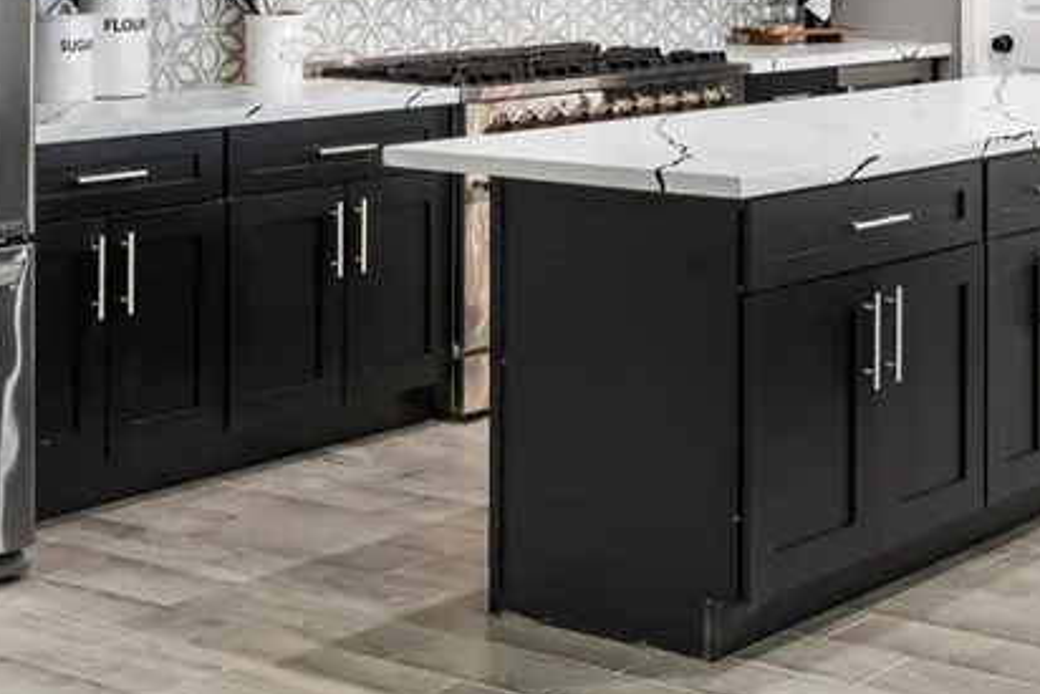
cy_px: -105
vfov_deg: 17.1
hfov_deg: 25.6
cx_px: 909
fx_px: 2225
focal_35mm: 77
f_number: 8
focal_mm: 21
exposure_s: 1/160
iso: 640
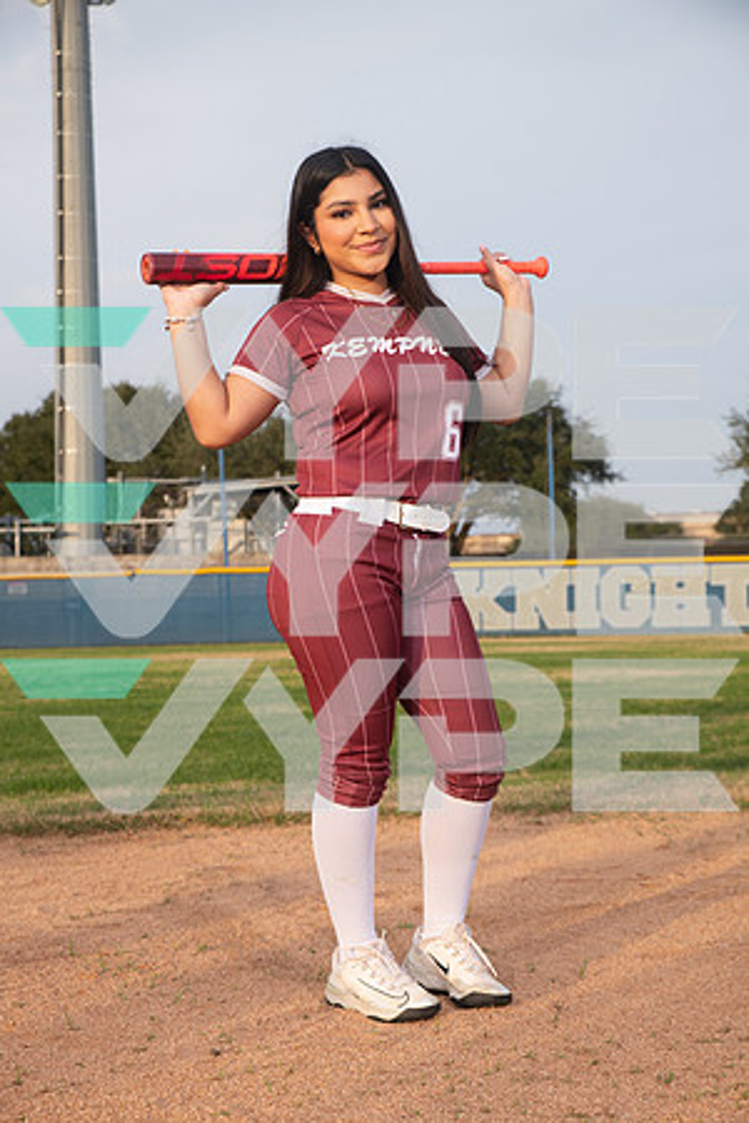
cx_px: 374
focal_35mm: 55
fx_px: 1716
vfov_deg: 36.2
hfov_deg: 24.6
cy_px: 562
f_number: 6.3
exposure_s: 1/320
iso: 200
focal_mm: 55
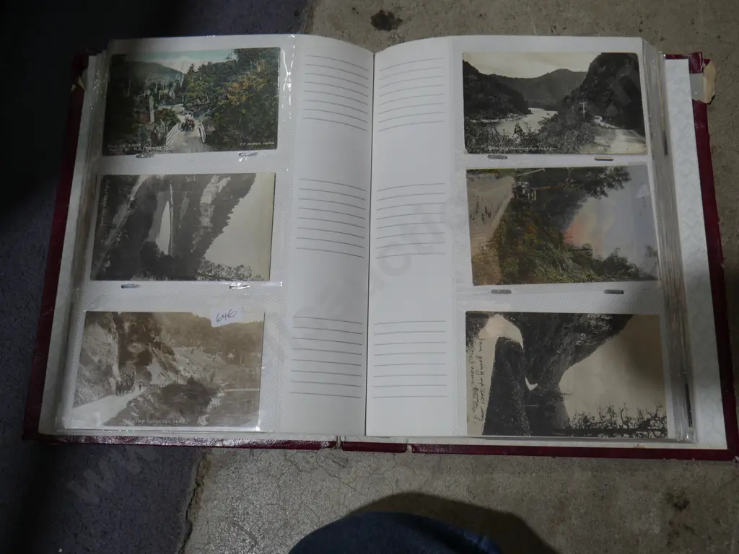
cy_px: 277
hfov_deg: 51.4
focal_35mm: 36
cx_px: 370
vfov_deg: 39.7
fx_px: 769
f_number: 4
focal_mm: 18
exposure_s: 1/125
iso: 200
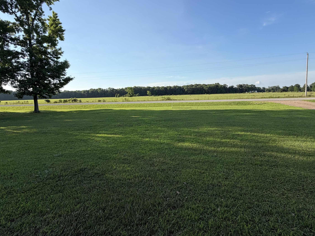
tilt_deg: -5.0
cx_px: 150
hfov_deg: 84.6
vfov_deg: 68.6
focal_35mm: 19
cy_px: 111
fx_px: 173
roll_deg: +2.5
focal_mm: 2.22
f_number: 2.2
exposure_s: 1/770
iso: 32
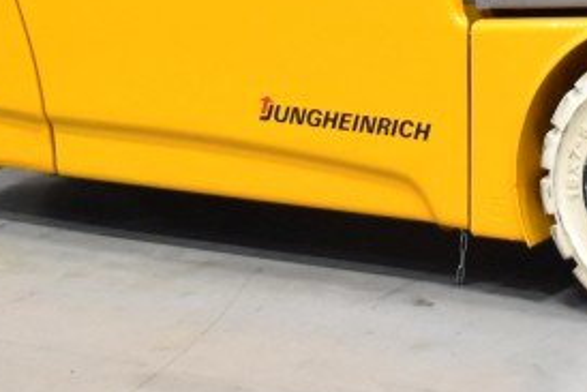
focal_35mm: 190
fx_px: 3103
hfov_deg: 10.7
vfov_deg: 7.0
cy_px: -405
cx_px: 602
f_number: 4.2
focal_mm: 29
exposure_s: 1/60
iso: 1600
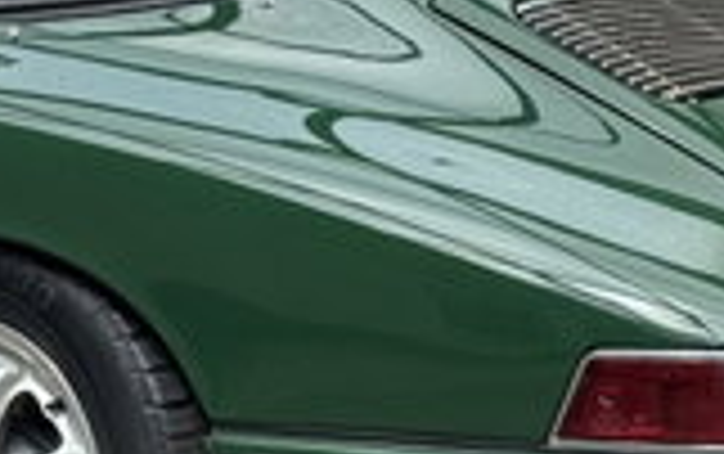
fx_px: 4800
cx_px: -49
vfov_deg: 5.4
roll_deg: -2.0
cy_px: 0
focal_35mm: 243
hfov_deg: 8.6
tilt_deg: +0.8
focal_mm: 6.76
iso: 64
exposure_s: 1/832
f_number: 1.78
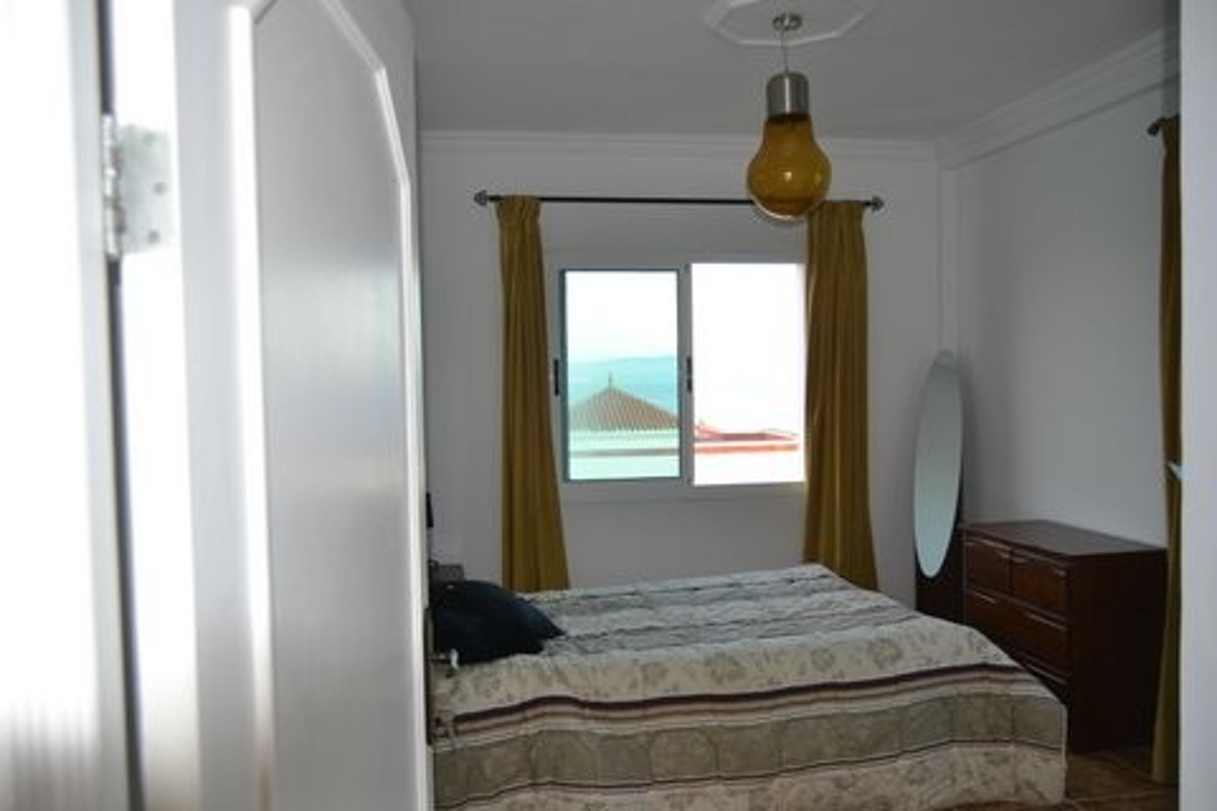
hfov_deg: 67.4
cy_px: 406
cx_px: 608
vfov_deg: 47.9
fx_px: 913
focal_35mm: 27
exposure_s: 1/125
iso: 400
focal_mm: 18
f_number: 4
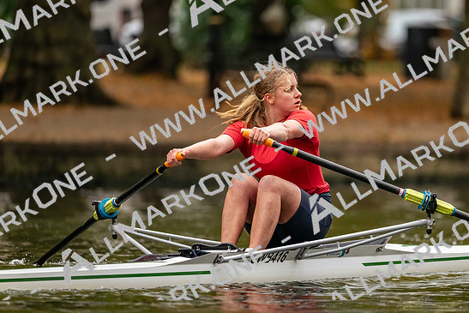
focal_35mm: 424
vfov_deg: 3.2
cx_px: 236
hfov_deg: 4.9
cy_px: 153
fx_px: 5525
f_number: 4.5
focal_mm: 400
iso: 2800
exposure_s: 1/2500
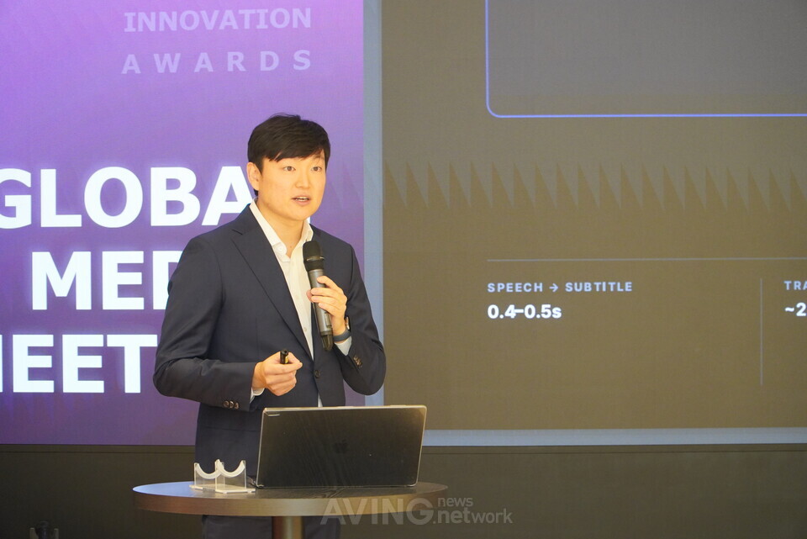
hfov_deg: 15.2
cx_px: 404
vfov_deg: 10.2
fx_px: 3027
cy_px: 270
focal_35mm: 135
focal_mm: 90
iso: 2000
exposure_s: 1/160
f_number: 4
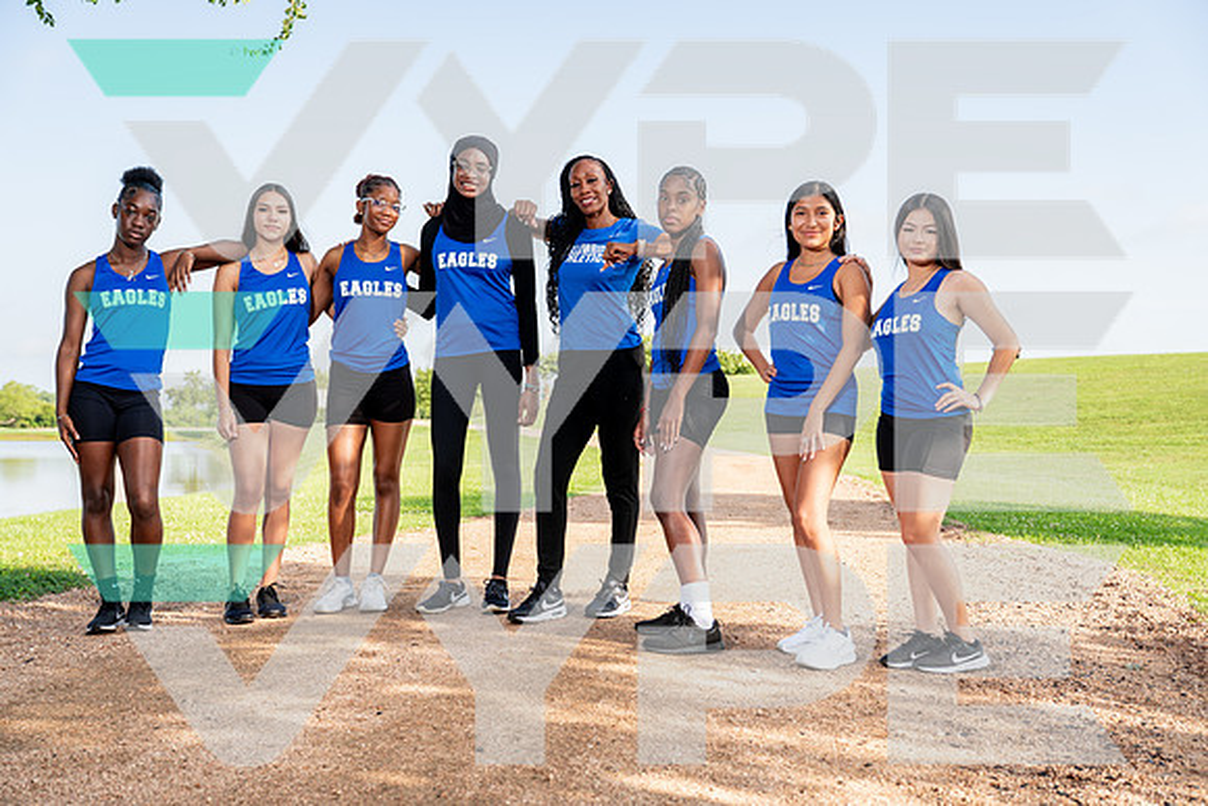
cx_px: 604
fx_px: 1309
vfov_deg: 34.2
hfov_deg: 49.5
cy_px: 403
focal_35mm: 39
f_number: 4
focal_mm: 39
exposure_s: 1/250
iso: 100
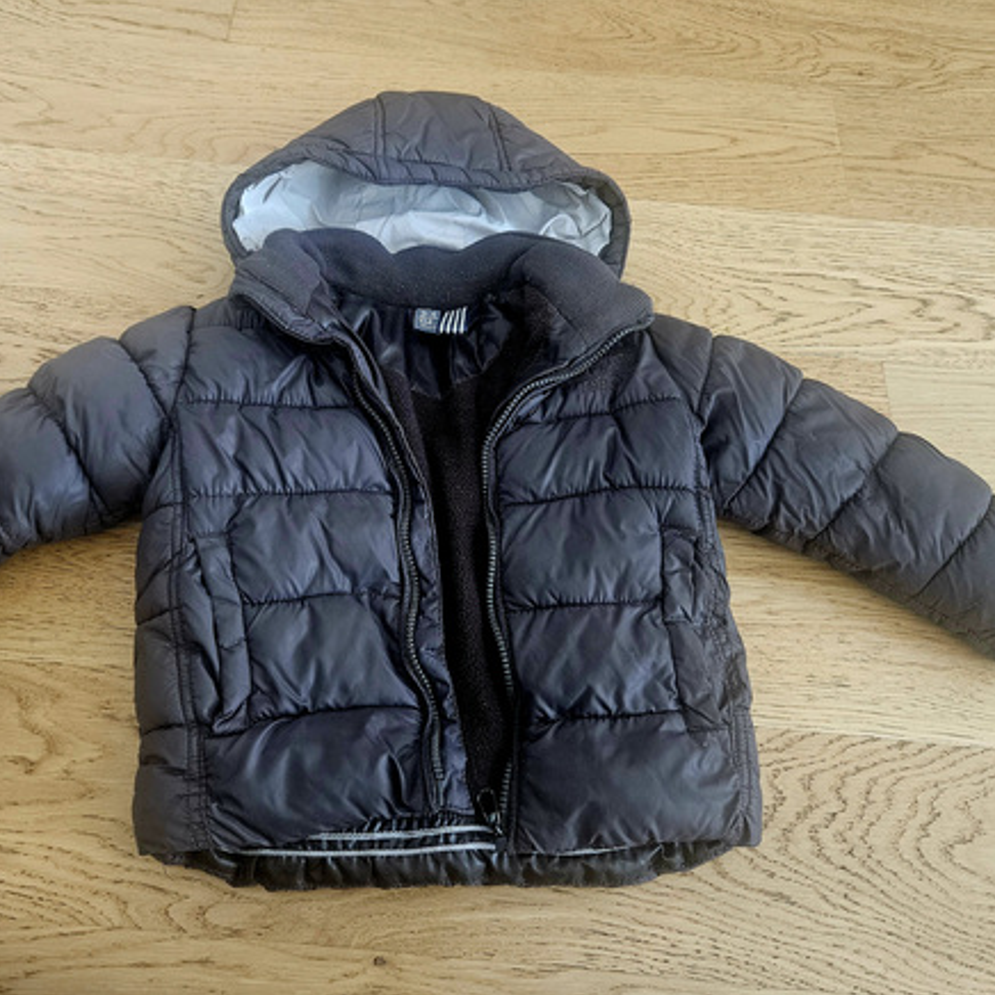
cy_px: 507
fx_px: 911
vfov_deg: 57.3
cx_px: 429
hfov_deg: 57.1
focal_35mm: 28
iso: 640
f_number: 1.8
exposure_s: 1/50
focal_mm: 5.4
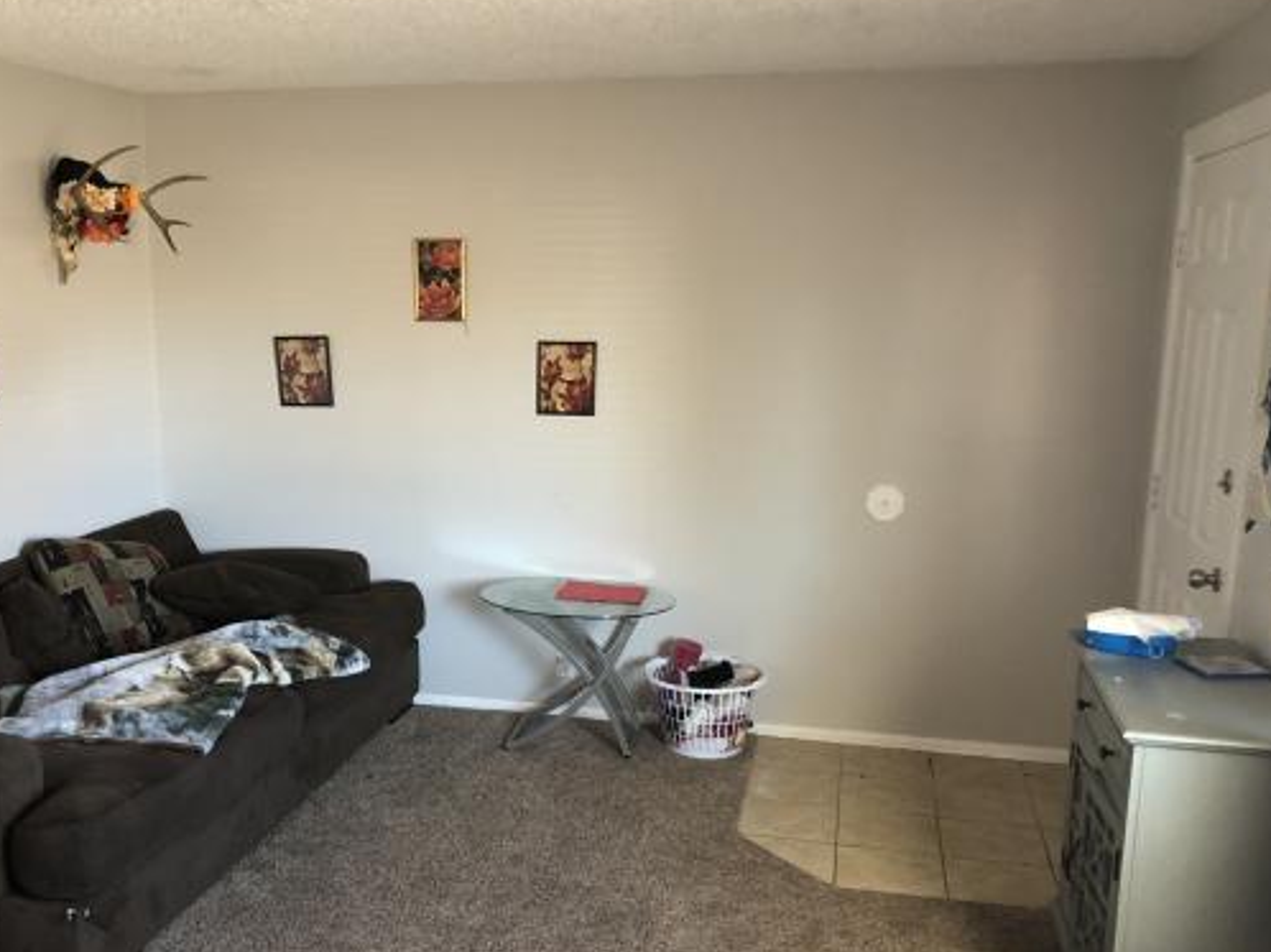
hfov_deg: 51.1
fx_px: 1321
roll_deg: +0.4
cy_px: 574
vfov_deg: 39.4
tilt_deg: -11.2
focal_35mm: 36
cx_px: 513
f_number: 1.8
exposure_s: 1/13
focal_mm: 4
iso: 100
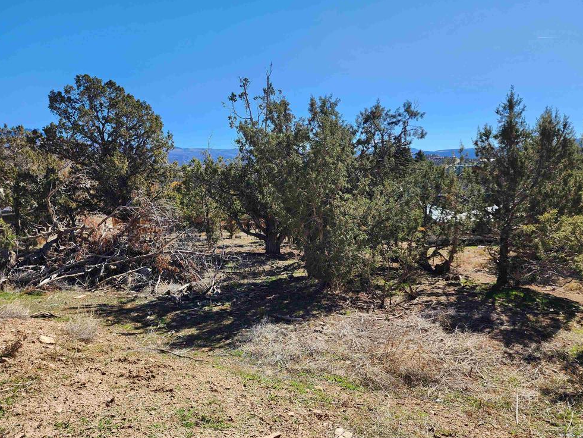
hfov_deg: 71.6
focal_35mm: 24
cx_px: 297
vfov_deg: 56.8
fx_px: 404
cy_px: 216
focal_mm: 6.4
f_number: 1.8
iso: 12
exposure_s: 1/748
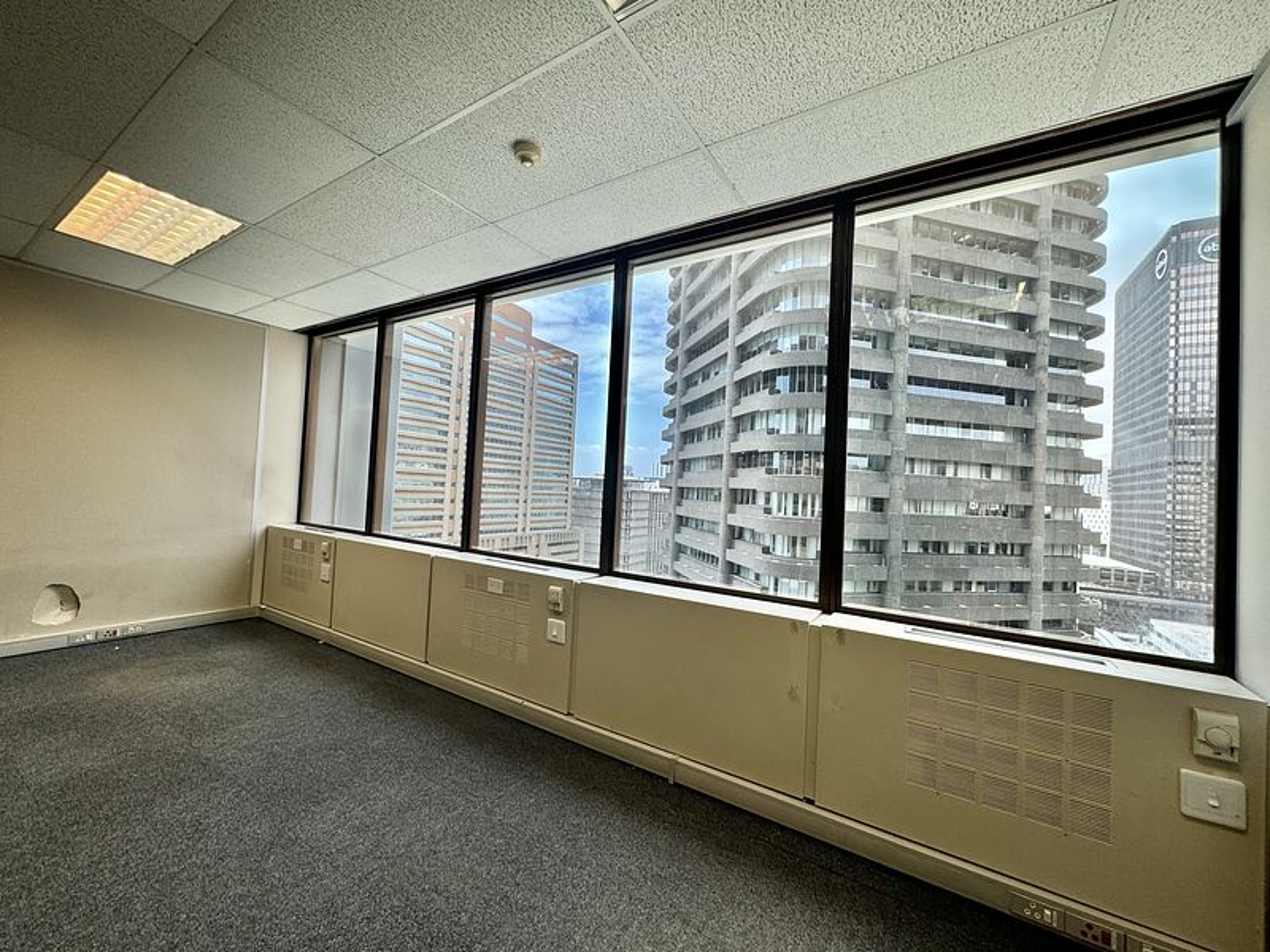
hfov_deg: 102.1
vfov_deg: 85.7
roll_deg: -2.5
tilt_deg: +1.9
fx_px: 514
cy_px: 476
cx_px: 635
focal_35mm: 14
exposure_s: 1/100
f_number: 2.2
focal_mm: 2.22
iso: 64
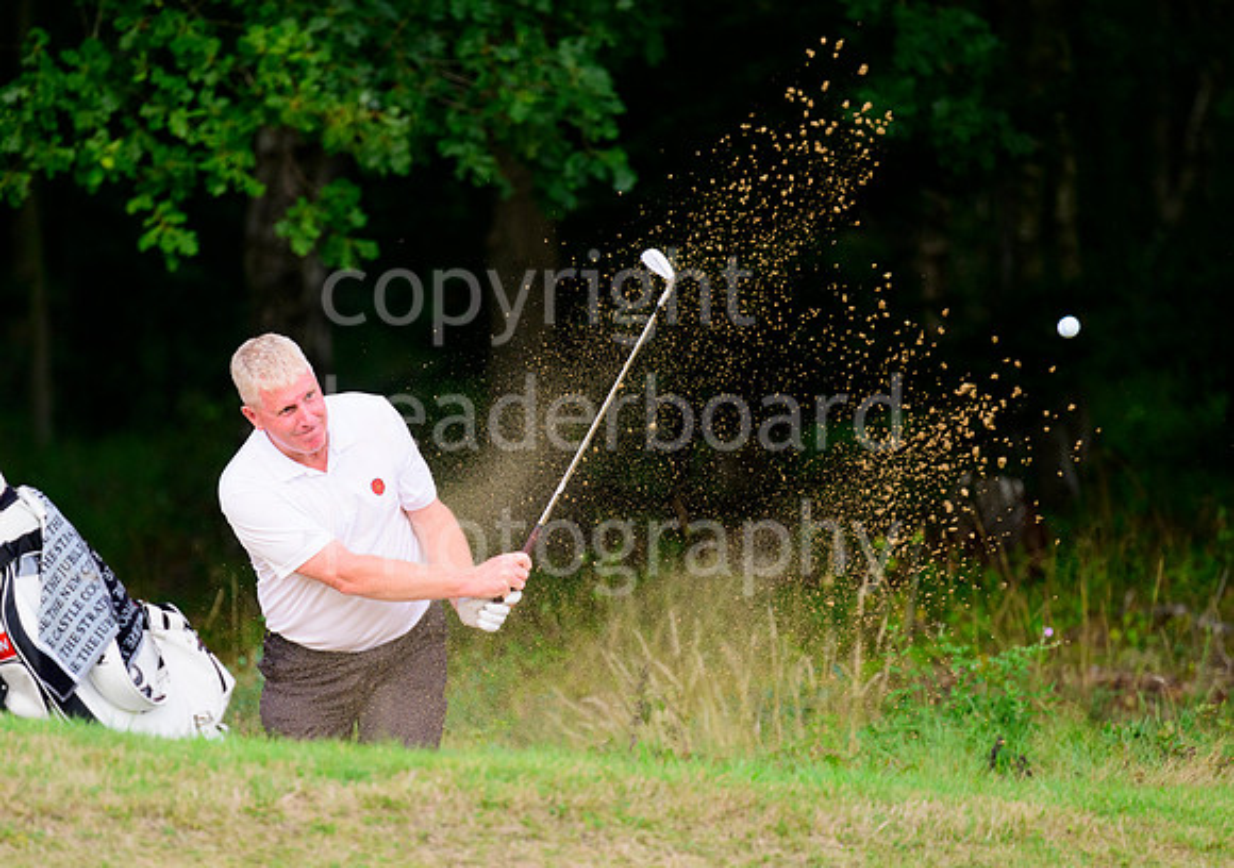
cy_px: 522
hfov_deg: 4.1
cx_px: 450
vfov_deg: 2.9
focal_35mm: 499
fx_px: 17411
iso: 1000
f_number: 5.6
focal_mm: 400
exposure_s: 1/1000
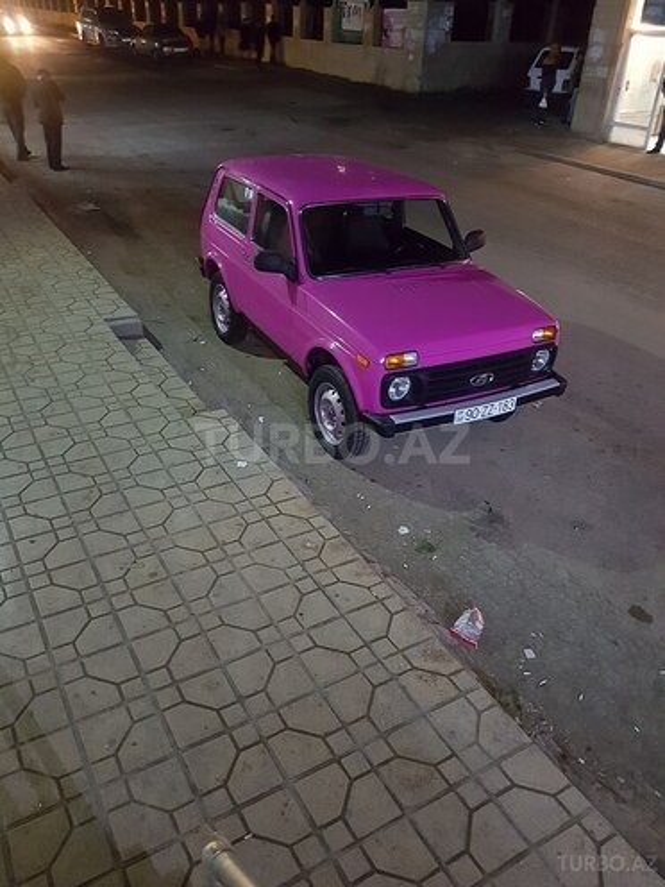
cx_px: 332
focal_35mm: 26
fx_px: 666
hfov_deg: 53.1
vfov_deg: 67.3
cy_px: 444
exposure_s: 1/10
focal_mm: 4.2
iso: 1000
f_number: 1.7
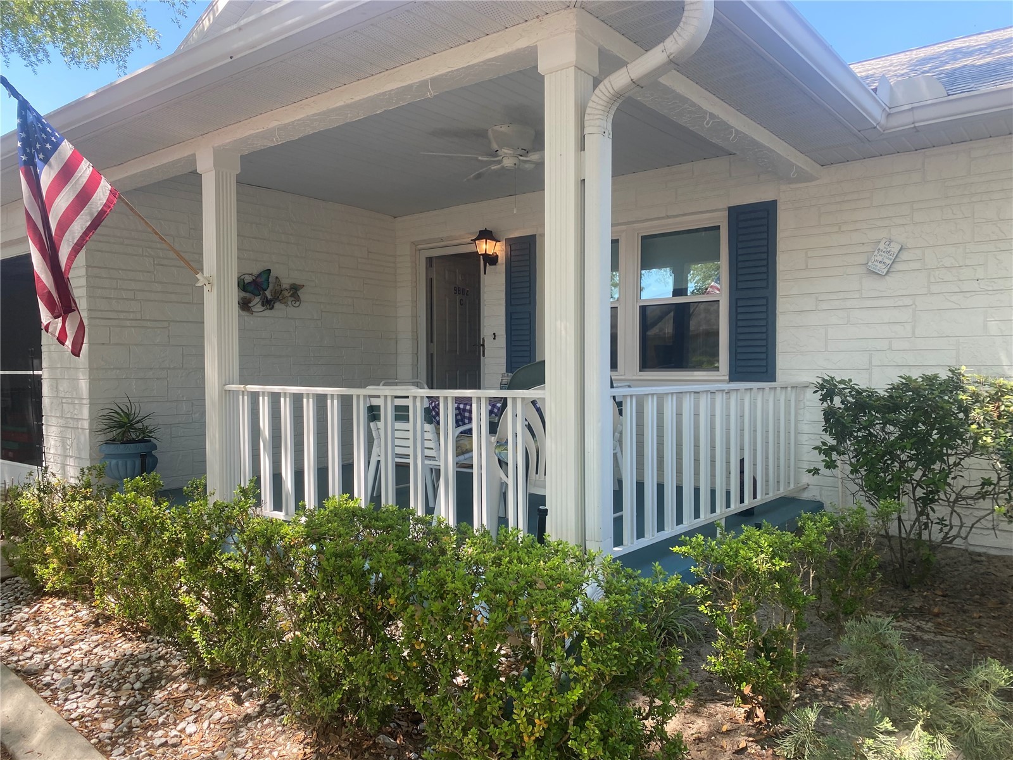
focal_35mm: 26
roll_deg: +1.1
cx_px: 506
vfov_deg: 53.1
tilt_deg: -2.4
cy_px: 380
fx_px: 761
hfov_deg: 67.3
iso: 32
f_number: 1.8
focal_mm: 4.25
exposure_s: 1/220
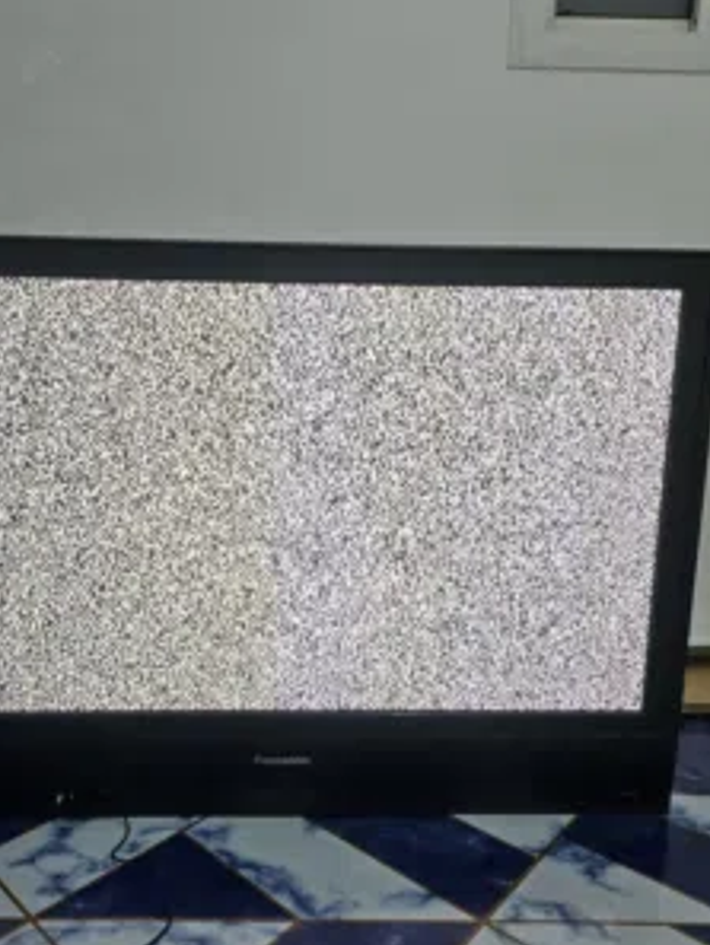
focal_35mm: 31
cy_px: 573
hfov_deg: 45.1
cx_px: 271
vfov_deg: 57.8
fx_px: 847
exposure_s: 1/97.9
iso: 250
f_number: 1.7
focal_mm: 6.3
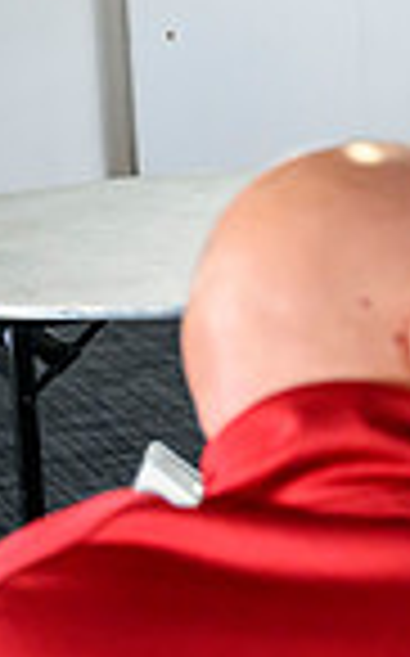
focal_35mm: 132
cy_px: 200
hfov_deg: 8.8
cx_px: 1063
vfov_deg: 15.8
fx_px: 2365
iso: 3200
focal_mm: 32.5
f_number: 3.2
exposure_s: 1/500
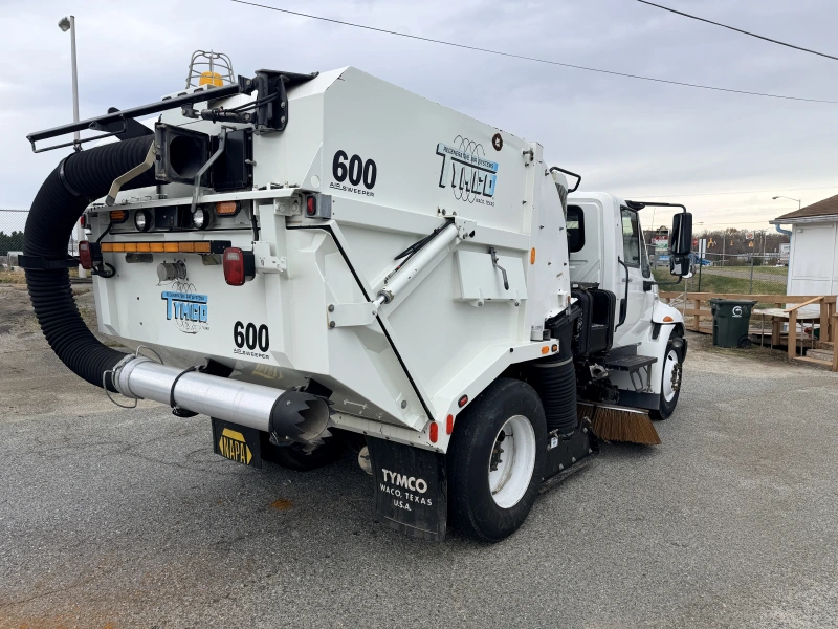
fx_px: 581
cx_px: 419
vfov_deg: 56.8
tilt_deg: -6.7
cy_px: 314
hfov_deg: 71.6
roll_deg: -0.9
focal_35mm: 24
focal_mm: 6.76
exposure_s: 1/1493
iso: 80
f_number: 1.78
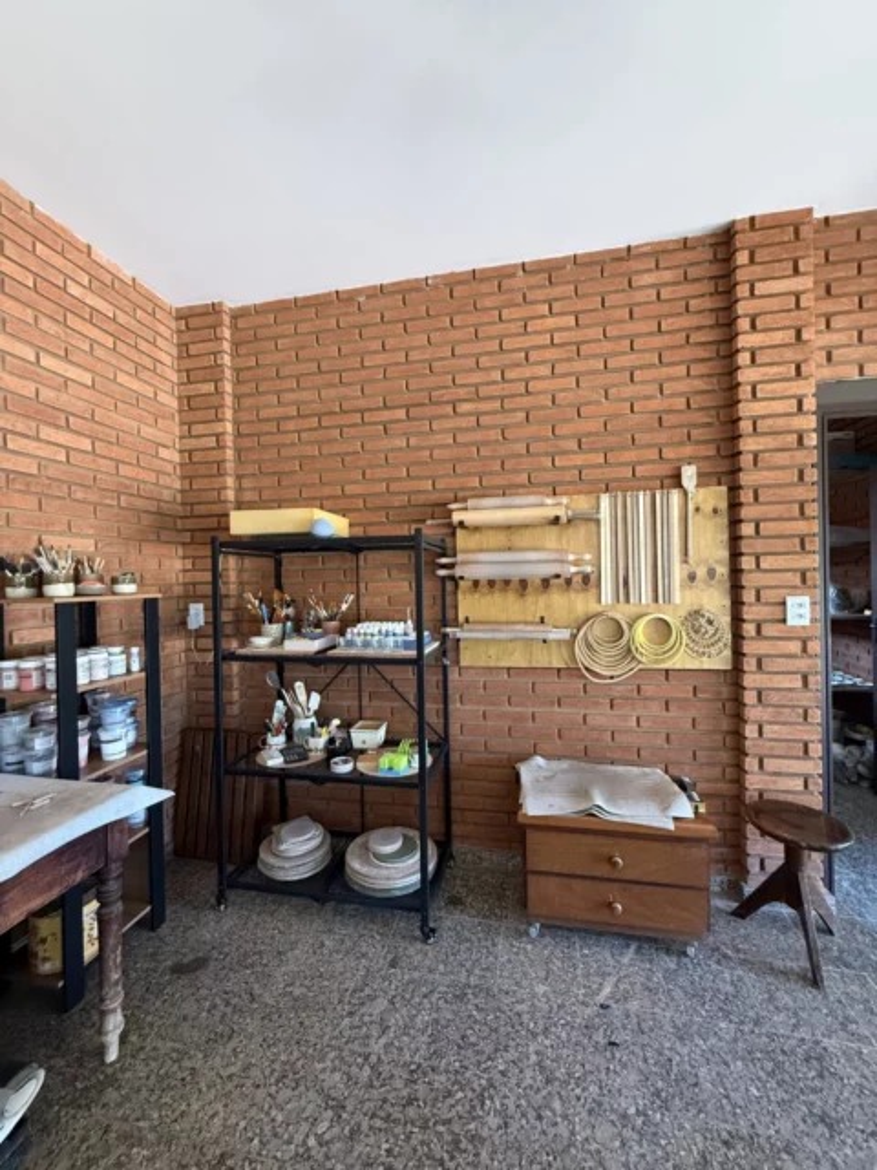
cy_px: 585
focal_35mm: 14
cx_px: 438
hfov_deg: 85.7
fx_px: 473
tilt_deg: -0.5
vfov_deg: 102.1
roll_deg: +0.7
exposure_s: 1/60
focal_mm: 2.22
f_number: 2.2
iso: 640
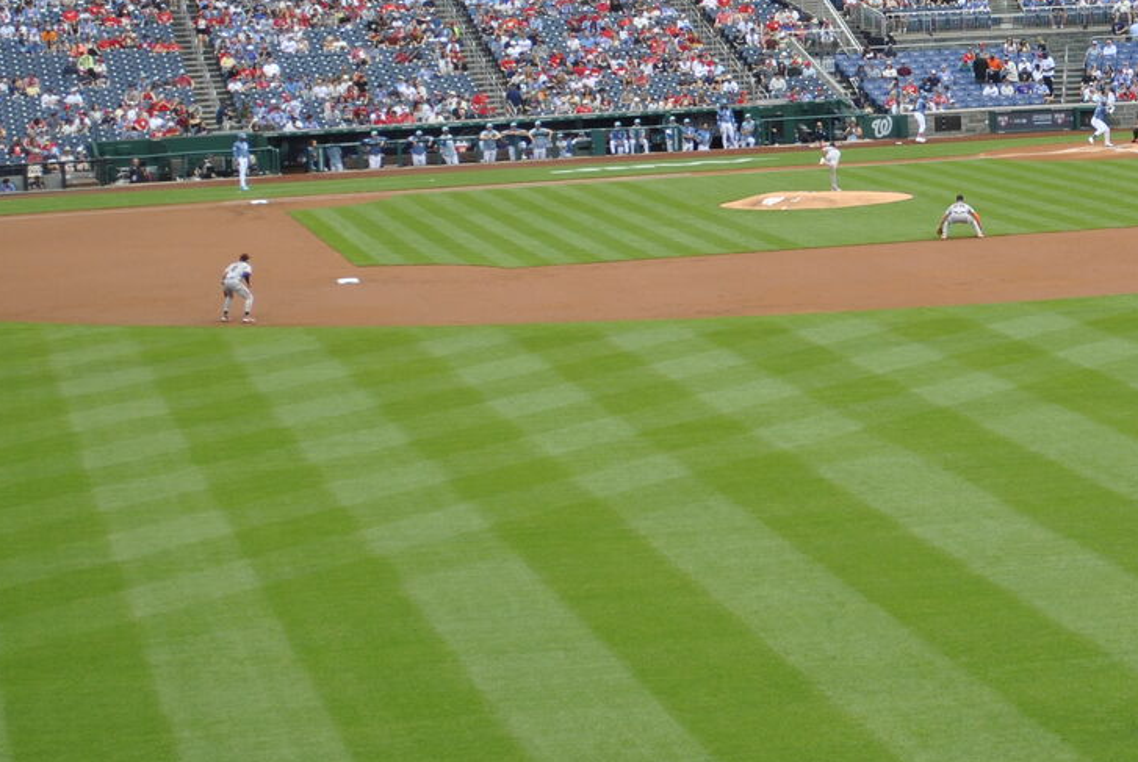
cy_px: 128
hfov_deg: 15.3
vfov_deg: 10.4
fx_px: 4179
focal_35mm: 132
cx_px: 1093
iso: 200
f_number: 5.3
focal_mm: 40
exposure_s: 1/500
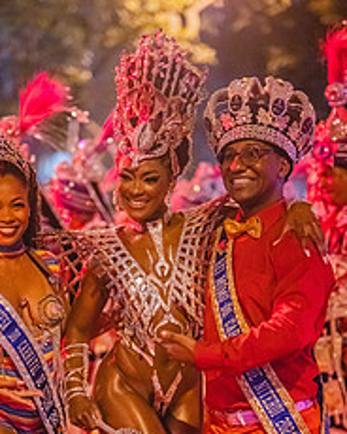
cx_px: 138
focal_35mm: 92
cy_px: 413
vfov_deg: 20.3
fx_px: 1181
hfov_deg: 16.7
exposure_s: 1/320
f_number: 1.2
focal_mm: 50
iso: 3200
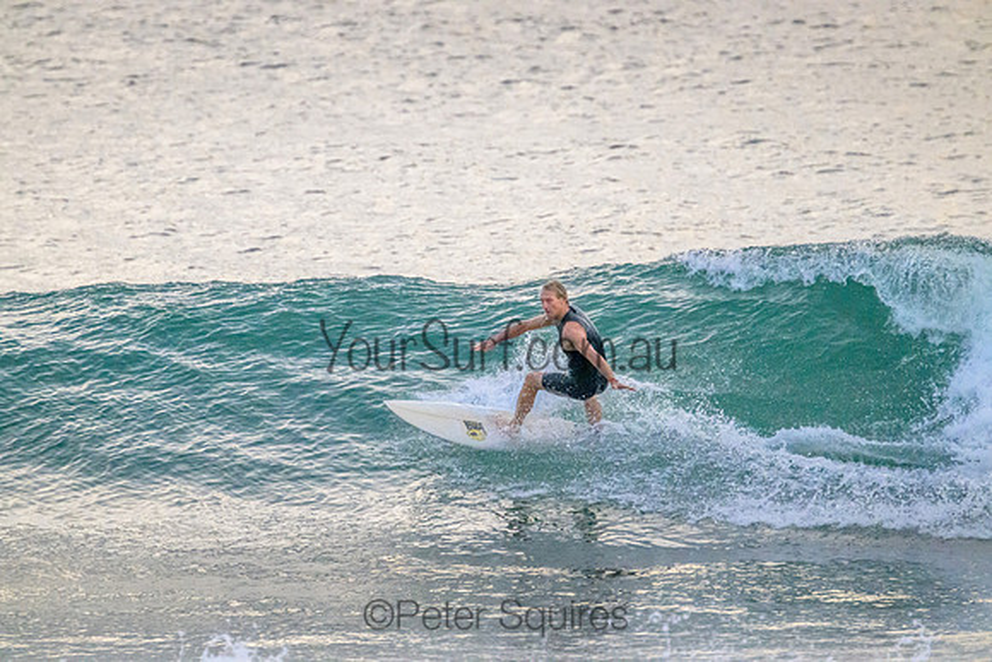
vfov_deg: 1.7
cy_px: 331
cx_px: 496
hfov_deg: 2.6
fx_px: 22049
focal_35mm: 800
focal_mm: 800
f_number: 11
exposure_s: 1/2000
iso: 8000
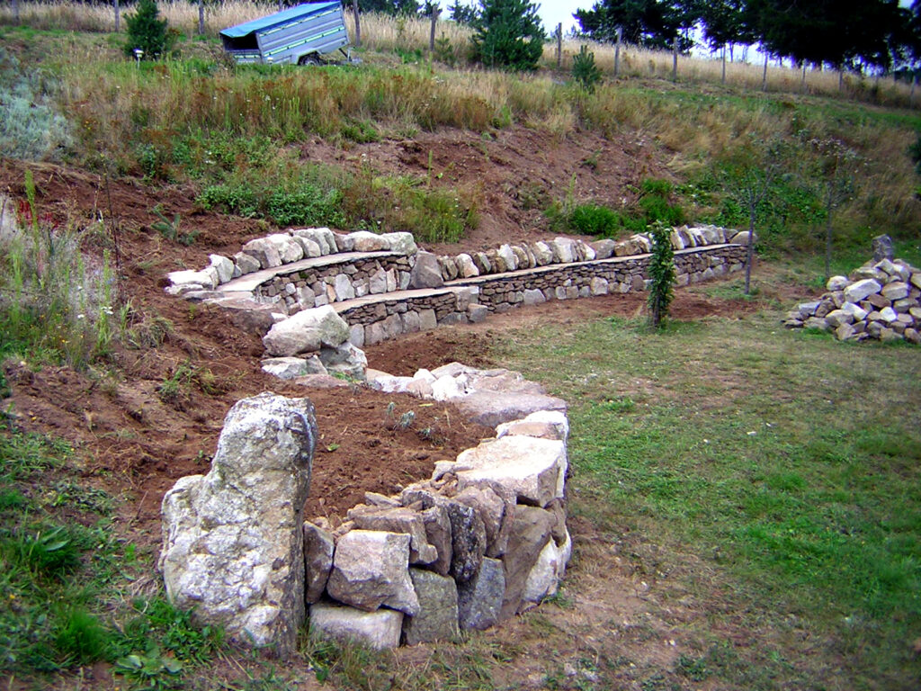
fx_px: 958
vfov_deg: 39.7
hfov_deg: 51.4
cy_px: 346
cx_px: 460
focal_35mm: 36
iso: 50
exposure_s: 1/88.8
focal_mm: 4.7
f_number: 2.6
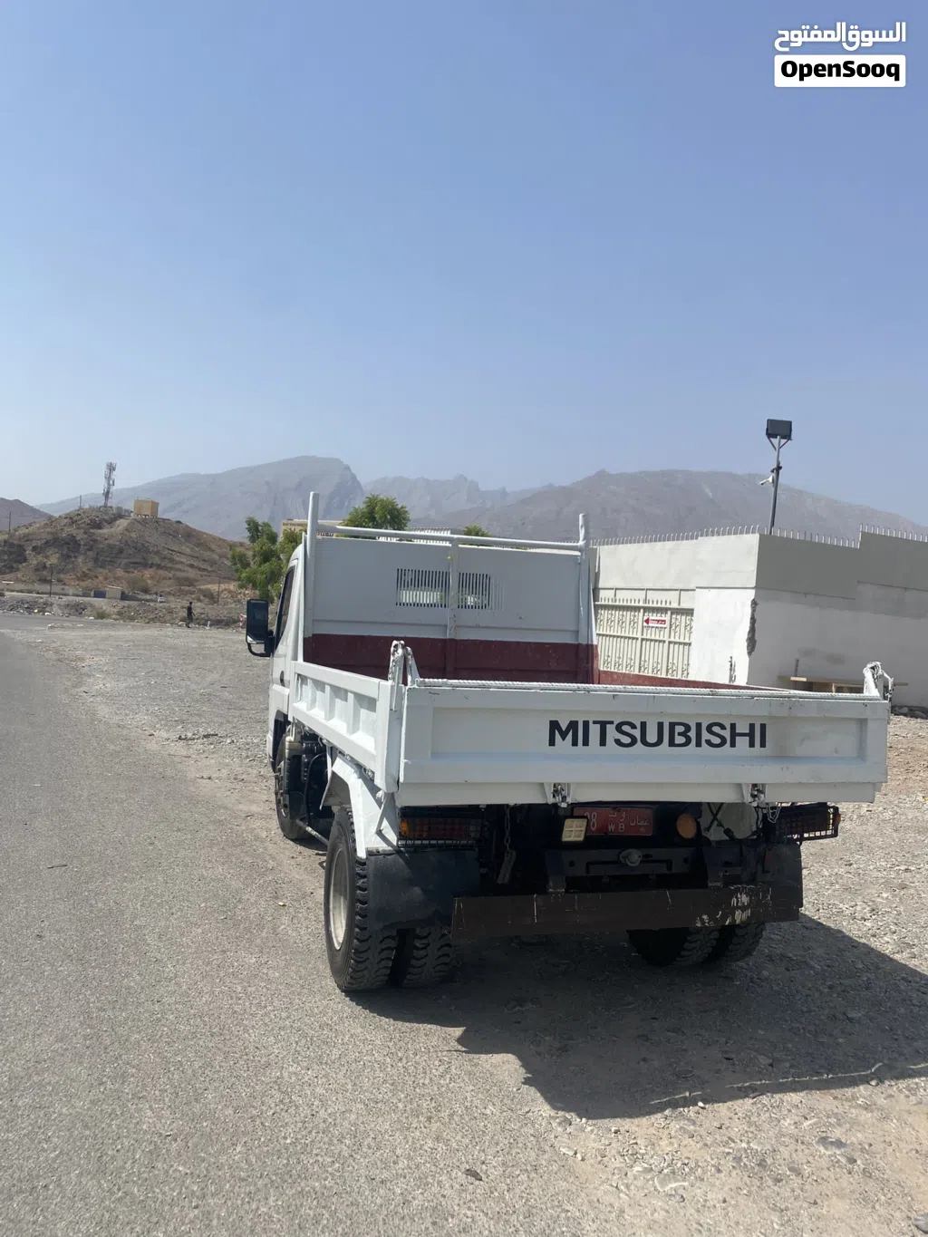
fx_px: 929
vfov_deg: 67.3
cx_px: 464
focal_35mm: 26
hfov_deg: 53.1
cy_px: 618
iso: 32
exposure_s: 1/4808
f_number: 1.8
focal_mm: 4.25
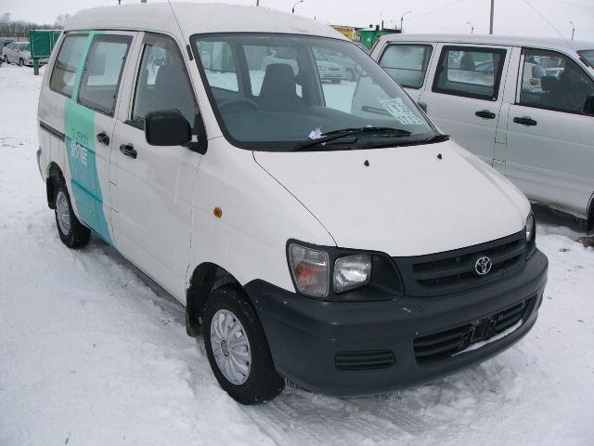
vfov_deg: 39.7
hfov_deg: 51.4
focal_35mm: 36
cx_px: 297
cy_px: 223
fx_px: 618
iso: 50
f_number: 4
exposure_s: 1/160
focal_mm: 6
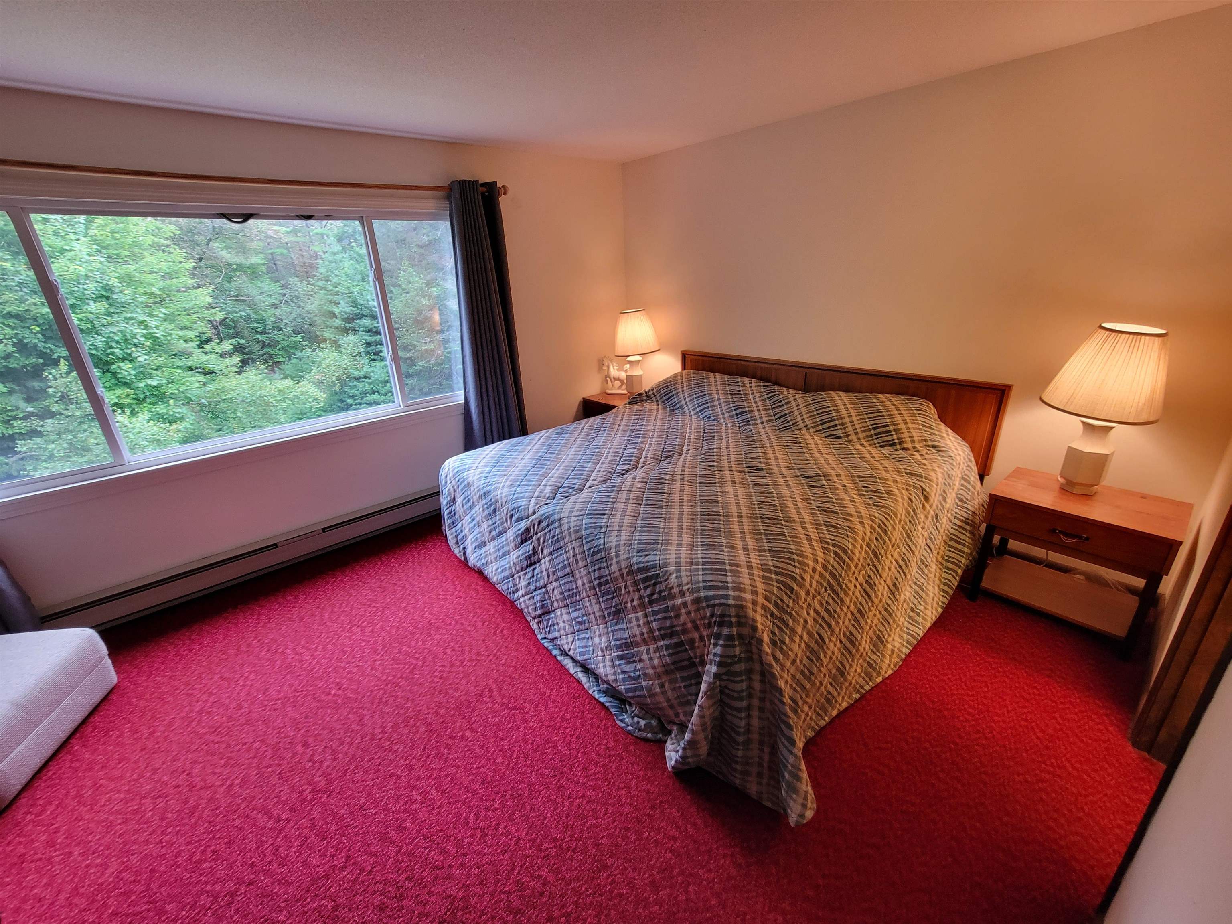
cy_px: 462
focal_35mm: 13
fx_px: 463
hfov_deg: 106.2
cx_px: 616
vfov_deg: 89.9
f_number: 2.2
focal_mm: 2.2
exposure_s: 1/60
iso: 200
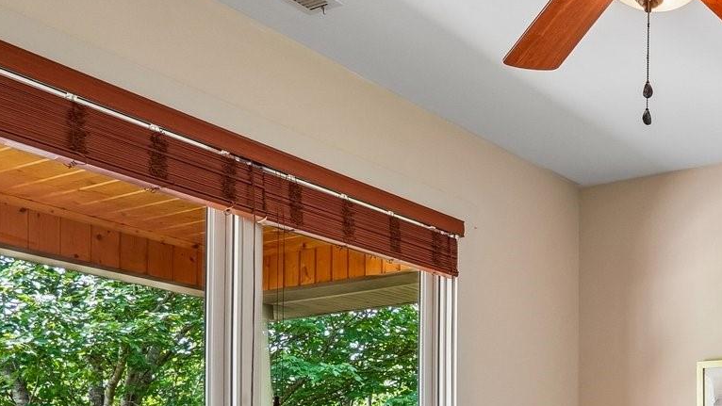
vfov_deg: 25.0
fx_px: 804
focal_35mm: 42
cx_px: 824
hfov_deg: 38.5
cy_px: 511
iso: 400
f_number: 8
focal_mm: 10
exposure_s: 1/30
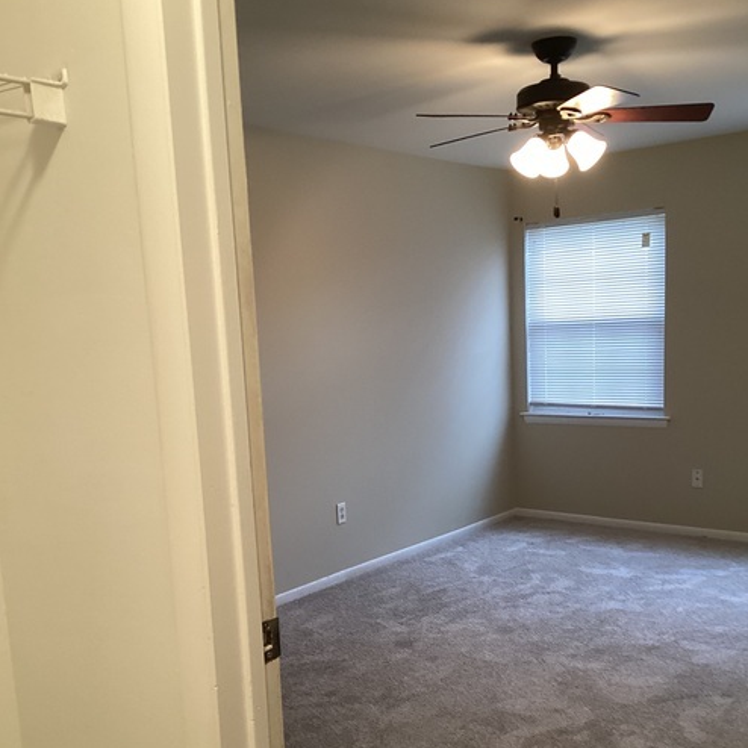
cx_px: 377
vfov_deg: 44.5
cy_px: 472
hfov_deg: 44.9
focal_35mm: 37
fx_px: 905
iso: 160
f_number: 2.4
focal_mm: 3.3
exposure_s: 1/60
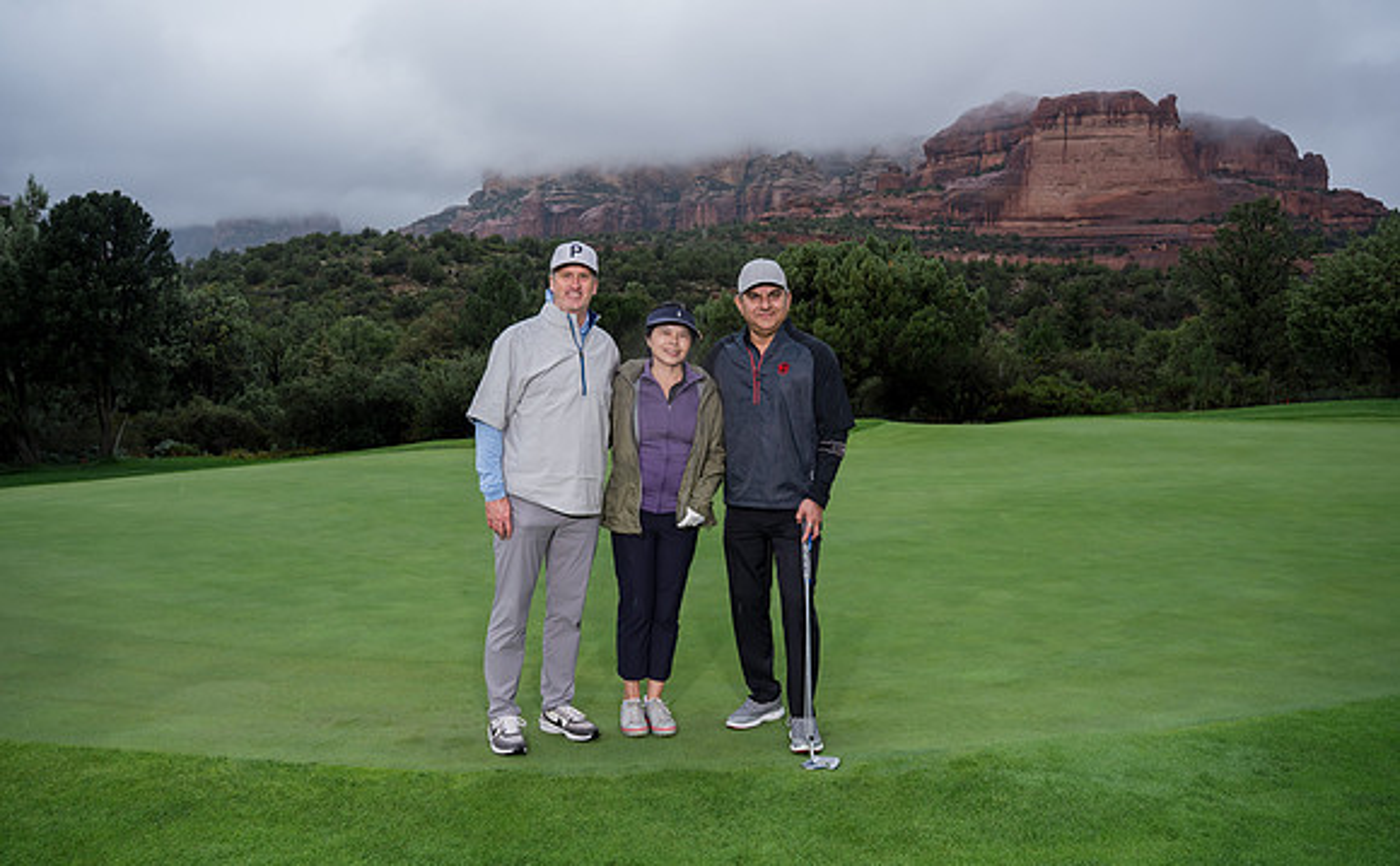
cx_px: 700
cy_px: 406
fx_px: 1056
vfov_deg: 44.6
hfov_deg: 67.1
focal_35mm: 28
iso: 320
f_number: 5.6
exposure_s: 1/400
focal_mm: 26.9
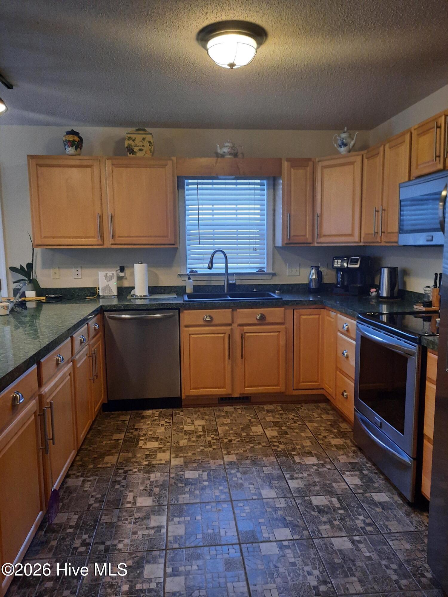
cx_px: 224
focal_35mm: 25
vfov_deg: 69.4
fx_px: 431
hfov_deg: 54.9
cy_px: 298
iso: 400
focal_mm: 4.6
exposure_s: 1/30
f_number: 2
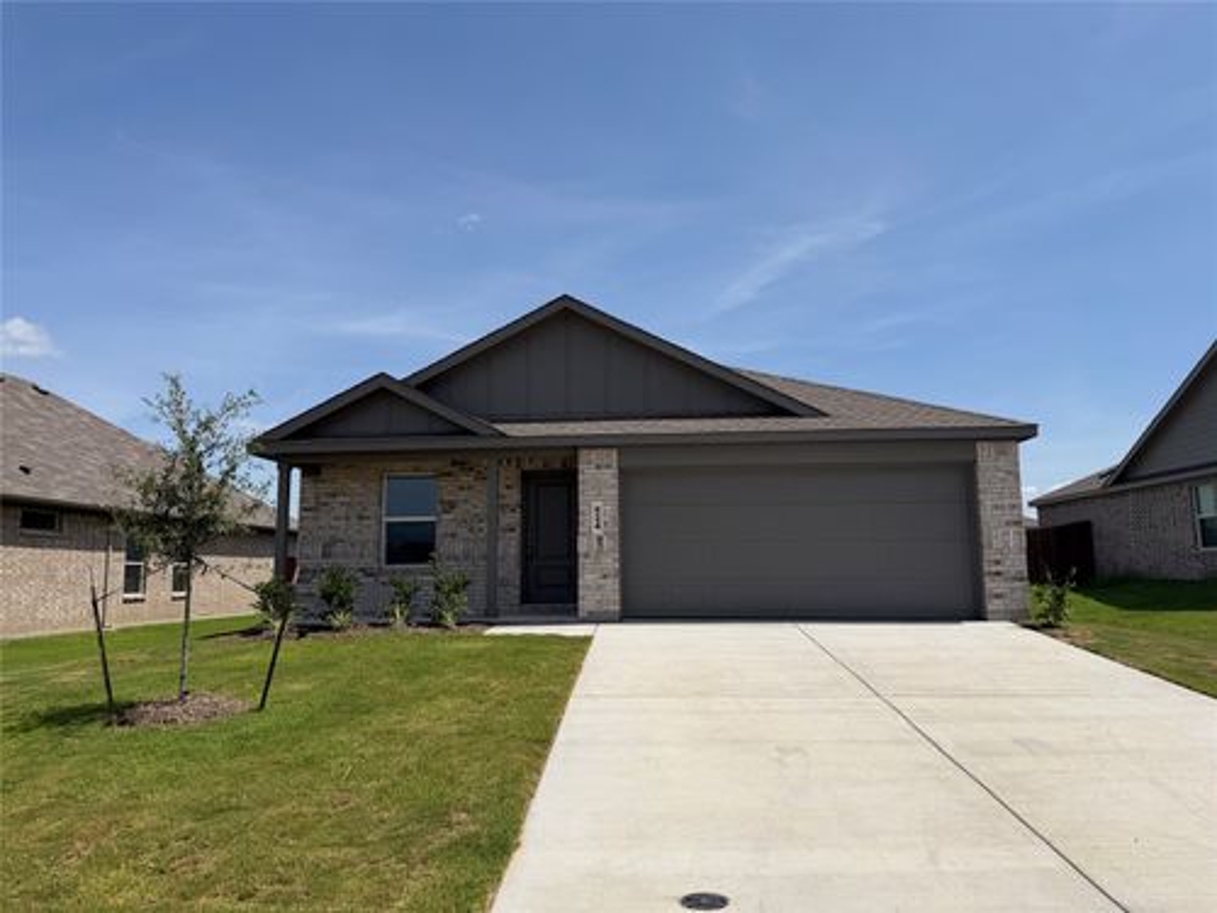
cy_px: 456
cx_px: 608
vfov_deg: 56.8
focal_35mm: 24
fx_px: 844
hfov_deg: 71.6
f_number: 1.78
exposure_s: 1/8130
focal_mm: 6.76
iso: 80
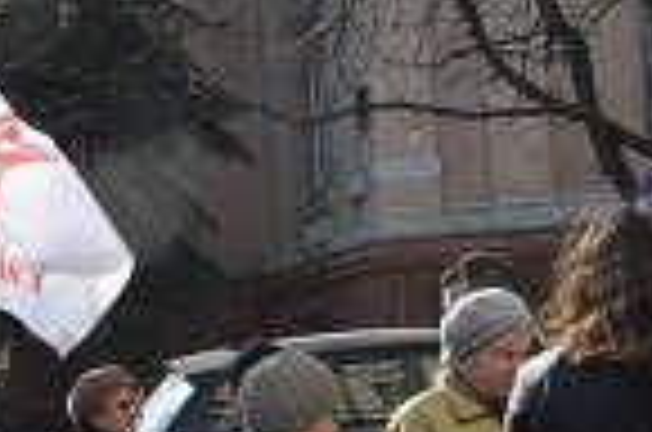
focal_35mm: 93
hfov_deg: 19.6
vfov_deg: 14.1
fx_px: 1681
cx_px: -270
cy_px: 558
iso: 640
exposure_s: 1/500
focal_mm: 18
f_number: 11
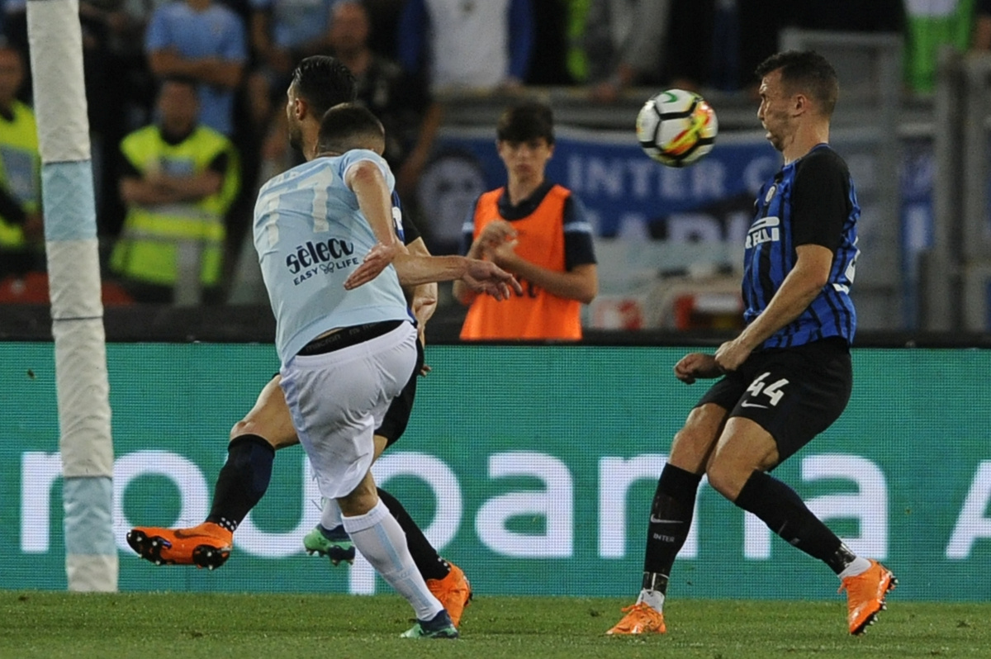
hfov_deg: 5.2
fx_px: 11002
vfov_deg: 3.4
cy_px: 330
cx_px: 496
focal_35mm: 400
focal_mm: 400
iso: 2000
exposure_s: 1/800
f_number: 3.2
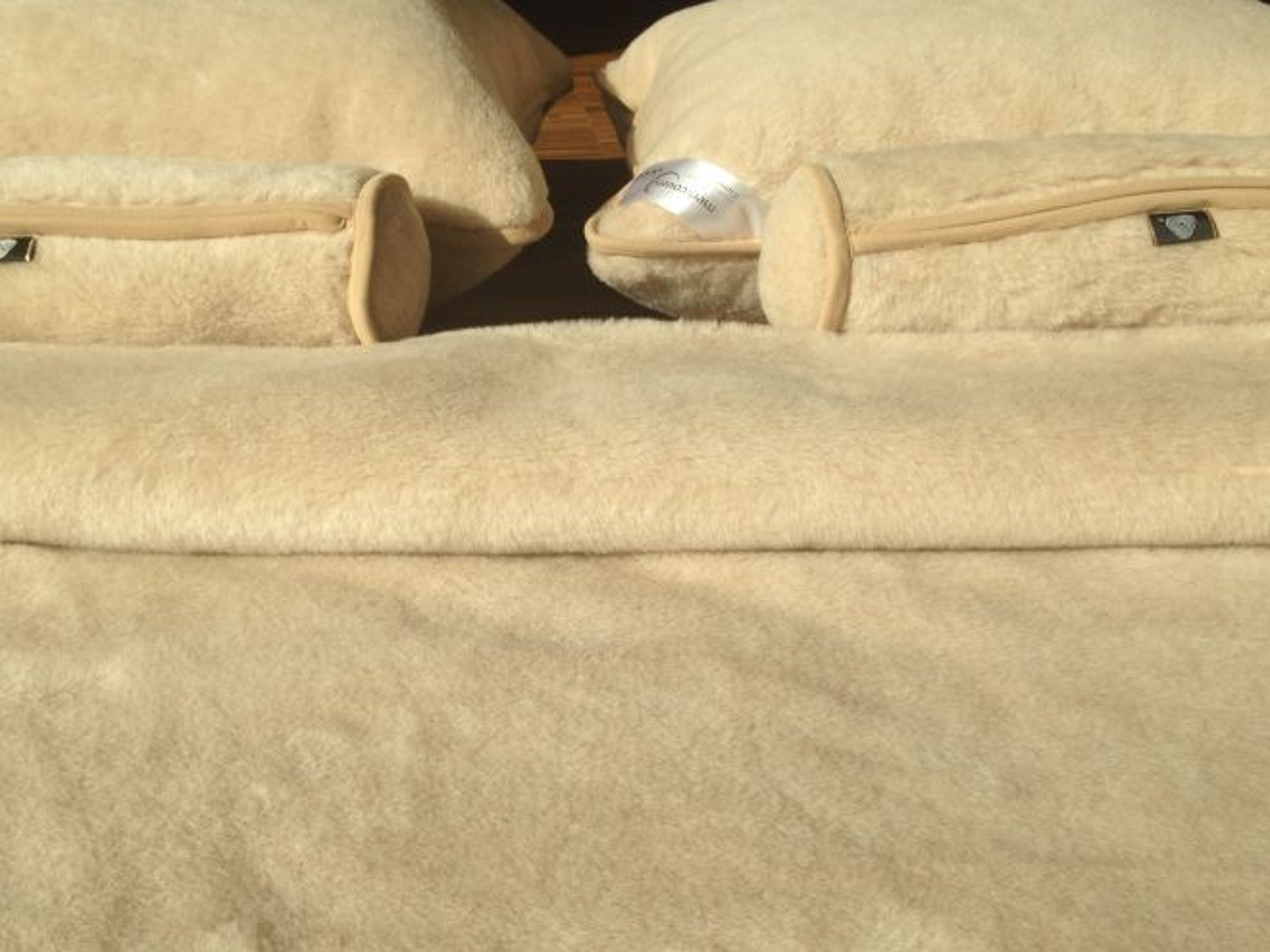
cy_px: 485
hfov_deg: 46.7
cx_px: 570
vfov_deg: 36.0
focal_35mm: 40
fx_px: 1468
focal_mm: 4.12
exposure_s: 1/1869
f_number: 2.4
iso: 50
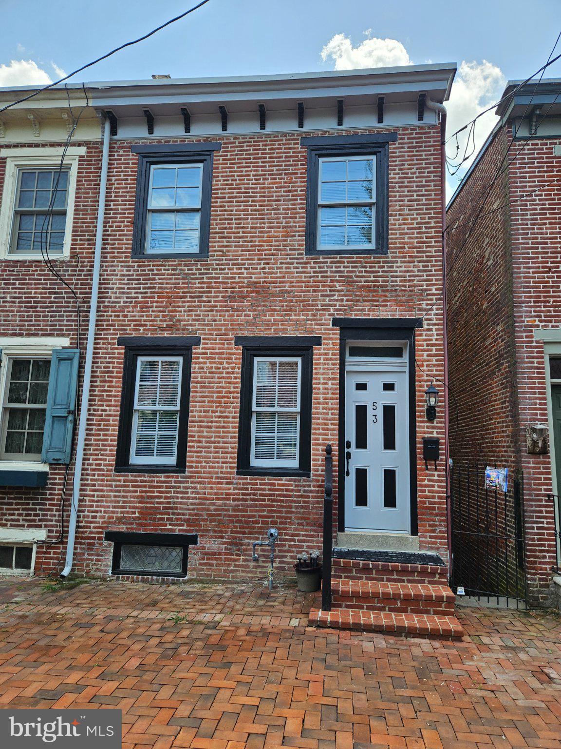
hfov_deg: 58.9
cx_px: 280
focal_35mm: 23
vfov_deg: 73.9
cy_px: 374
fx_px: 497
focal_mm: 5.4
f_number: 1.8
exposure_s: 1/617
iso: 25
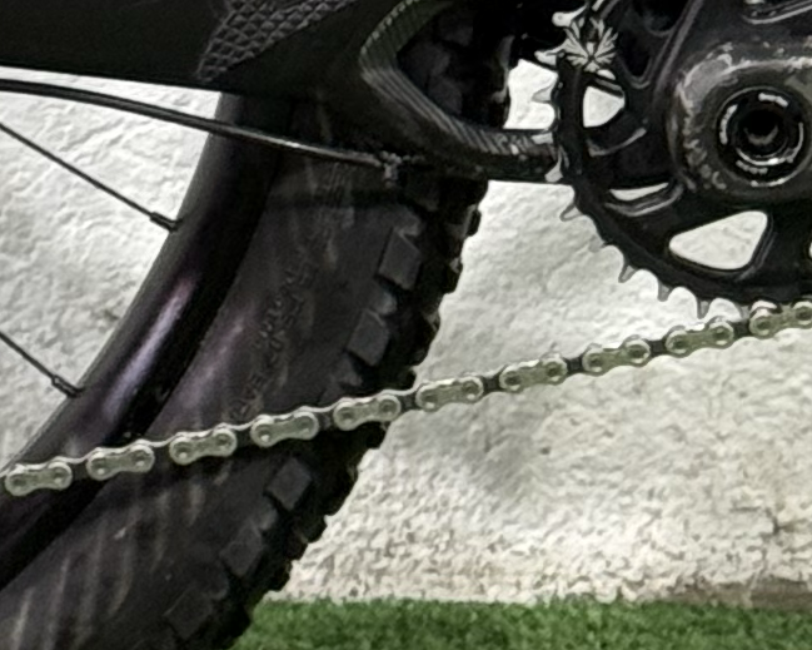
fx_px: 6992
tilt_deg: -7.6
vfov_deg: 5.1
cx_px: -88
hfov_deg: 6.6
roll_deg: -0.2
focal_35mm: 291
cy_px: -1271
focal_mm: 6.76
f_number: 1.78
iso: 200
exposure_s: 1/60
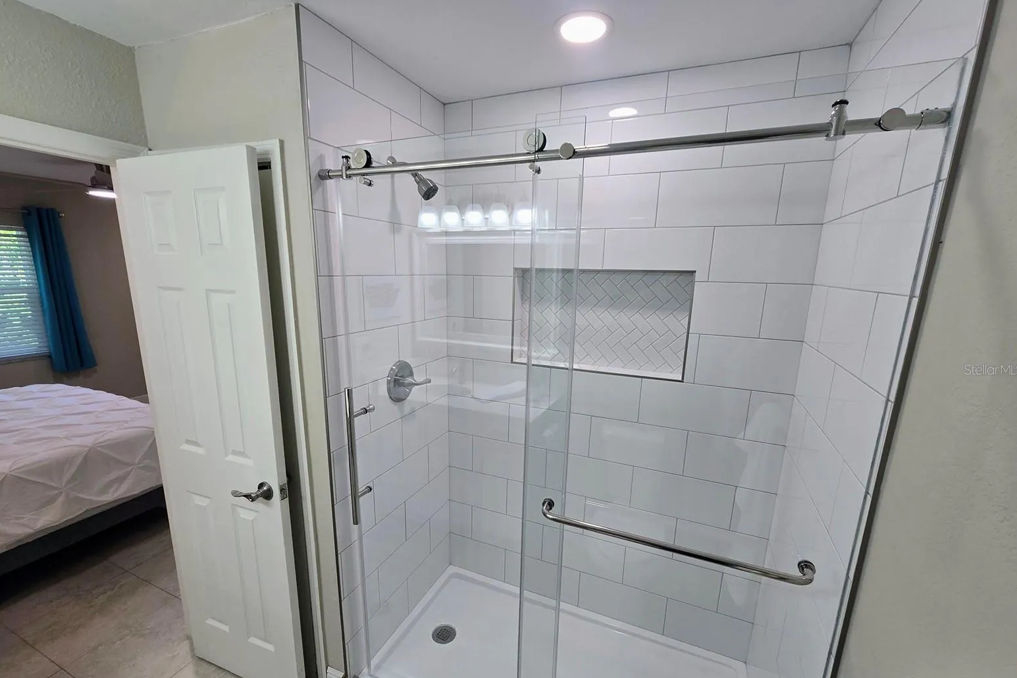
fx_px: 395
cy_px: 369
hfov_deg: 104.2
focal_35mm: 14
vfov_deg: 81.0
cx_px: 500
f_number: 2.2
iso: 50
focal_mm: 2.2
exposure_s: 1/60
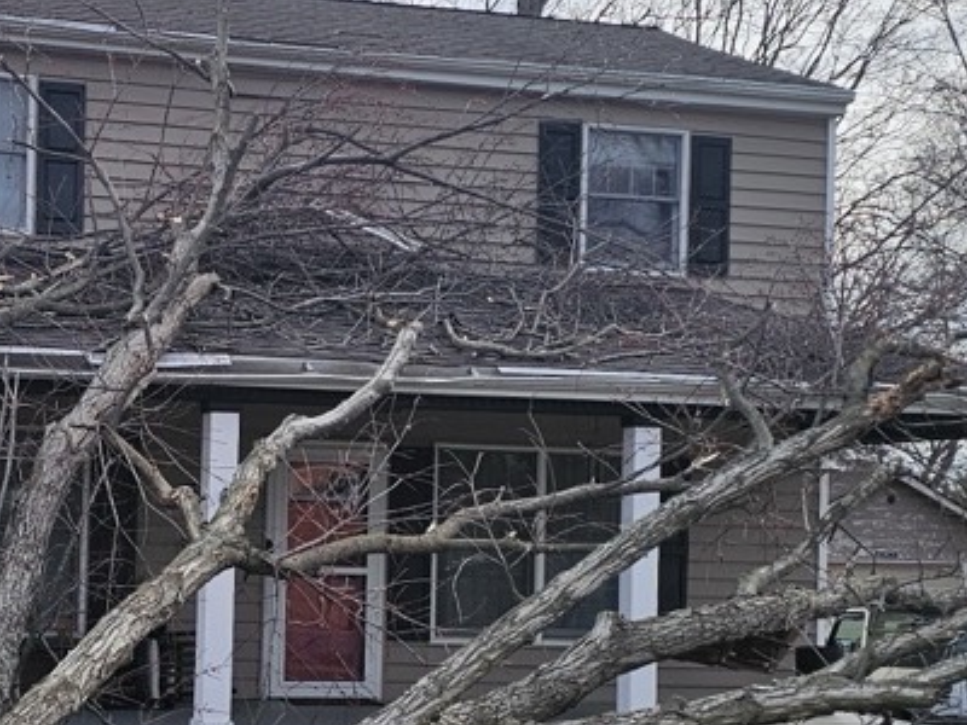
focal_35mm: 46
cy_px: 512
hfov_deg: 40.4
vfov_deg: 31.1
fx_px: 1285
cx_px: 273
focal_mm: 6.3
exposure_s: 1/1186
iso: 20
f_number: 1.7
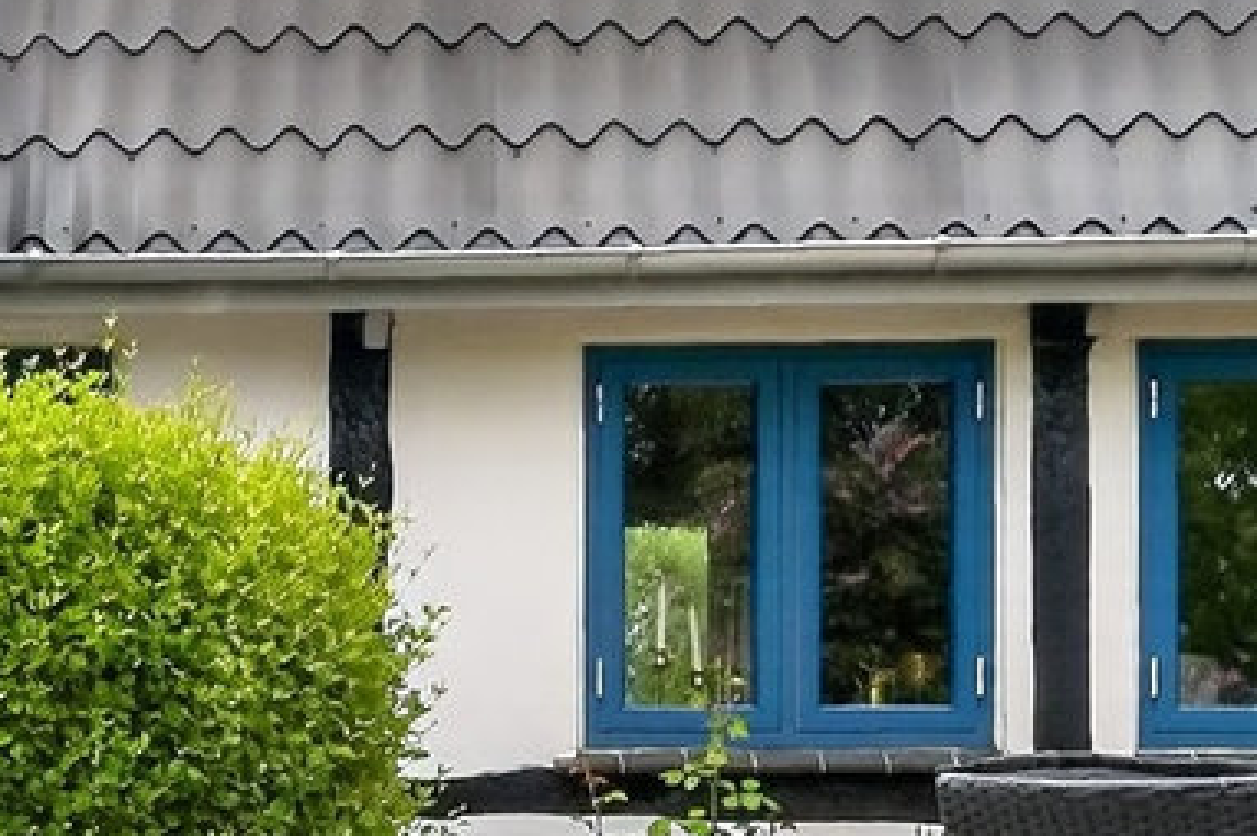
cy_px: 678
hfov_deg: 12.2
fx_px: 5617
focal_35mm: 161
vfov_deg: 8.5
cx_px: -619
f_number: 8
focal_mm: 24
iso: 400
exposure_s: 1/200
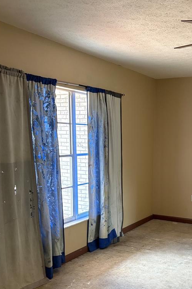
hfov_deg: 30.5
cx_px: 148
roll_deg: -1.5
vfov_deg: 45.0
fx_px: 344
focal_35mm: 43
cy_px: 184
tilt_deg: -6.3
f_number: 1.6
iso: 160
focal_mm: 5.96
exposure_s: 1/60
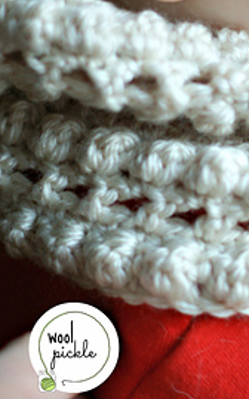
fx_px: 1543
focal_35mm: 142
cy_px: 154
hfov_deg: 9.2
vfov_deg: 14.7
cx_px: 231
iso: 125
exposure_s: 1/80
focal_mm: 50
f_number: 2
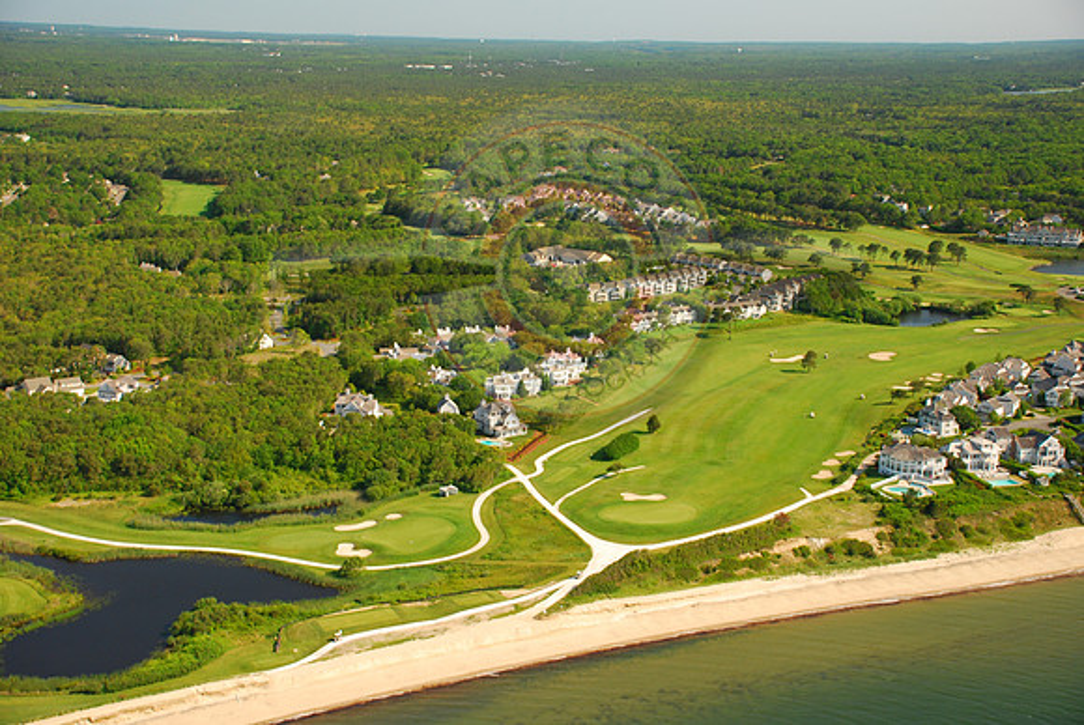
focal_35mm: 46
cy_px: 362
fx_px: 1402
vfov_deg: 29.0
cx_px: 542
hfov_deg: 42.3
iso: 200
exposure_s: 1/200
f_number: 4.2
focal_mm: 31
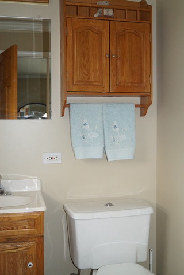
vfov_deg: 49.6
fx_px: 299
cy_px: 138
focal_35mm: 39
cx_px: 92
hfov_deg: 34.2
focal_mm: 26
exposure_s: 1/160
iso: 800
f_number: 4.5
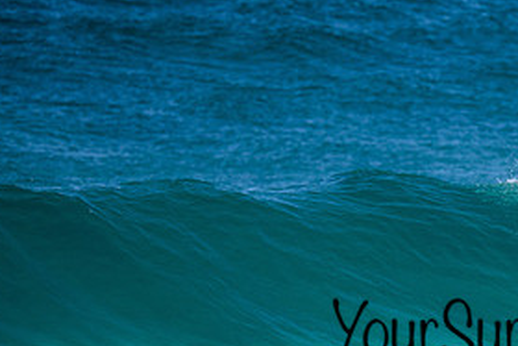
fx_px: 32808
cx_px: 623
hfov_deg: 0.9
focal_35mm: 2279
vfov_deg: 0.6
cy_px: 272
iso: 360
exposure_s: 1/2000
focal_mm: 800
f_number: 6.3
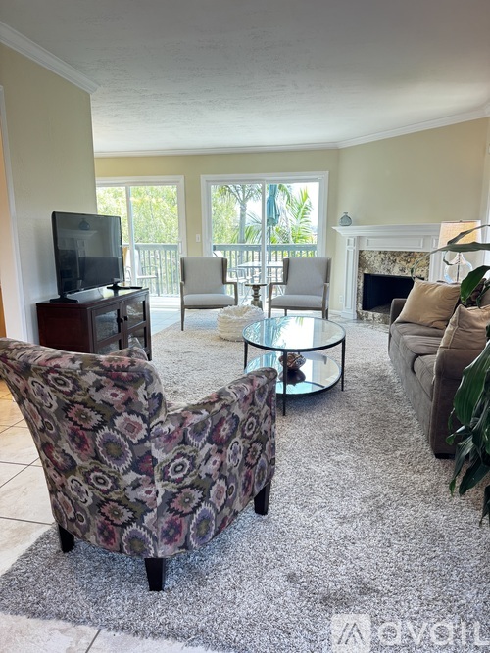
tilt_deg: -11.6
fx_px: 453
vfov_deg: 71.6
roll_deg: +1.0
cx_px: 245
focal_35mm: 24
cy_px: 326
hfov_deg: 56.8
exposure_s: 1/60
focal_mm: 6.76
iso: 160
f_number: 1.78
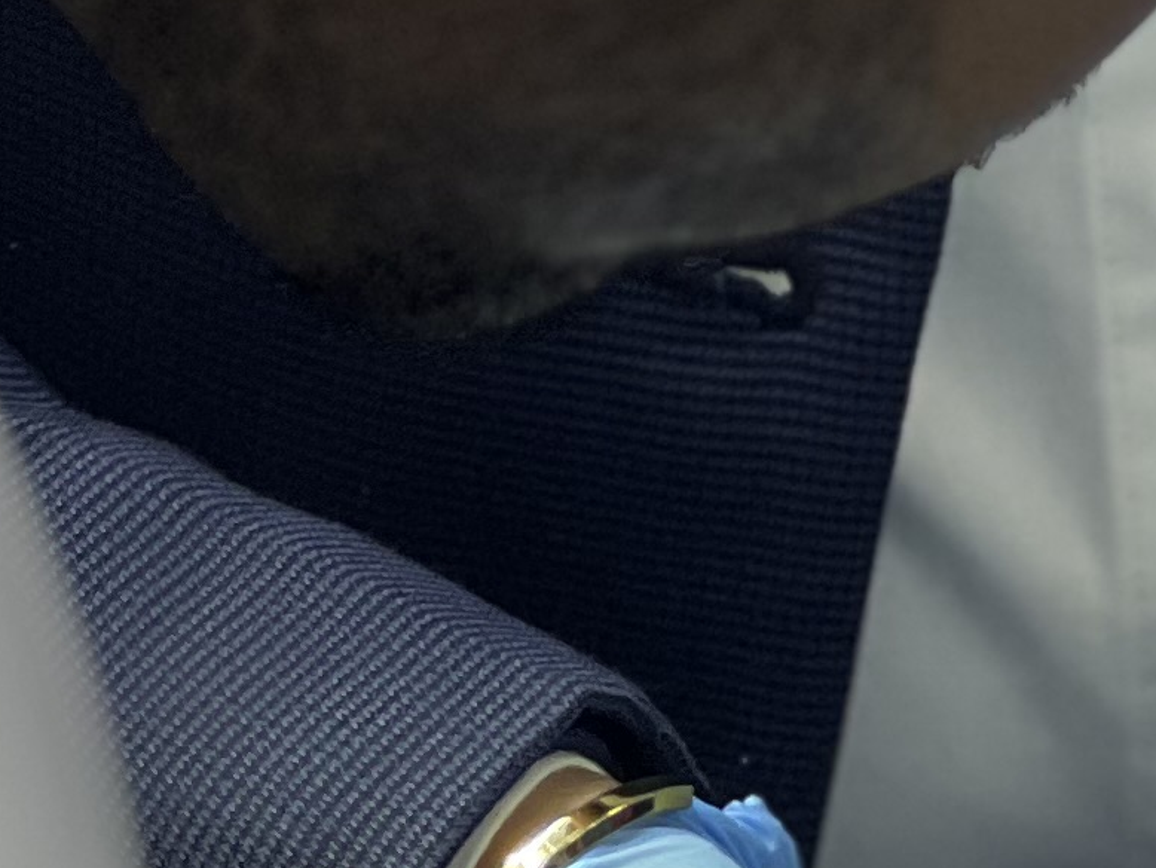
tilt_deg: -23.8
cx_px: 1380
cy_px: 1091
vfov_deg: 3.7
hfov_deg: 4.9
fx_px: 13329
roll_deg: +0.9
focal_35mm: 399
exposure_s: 1/33
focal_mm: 9
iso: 125
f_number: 2.8
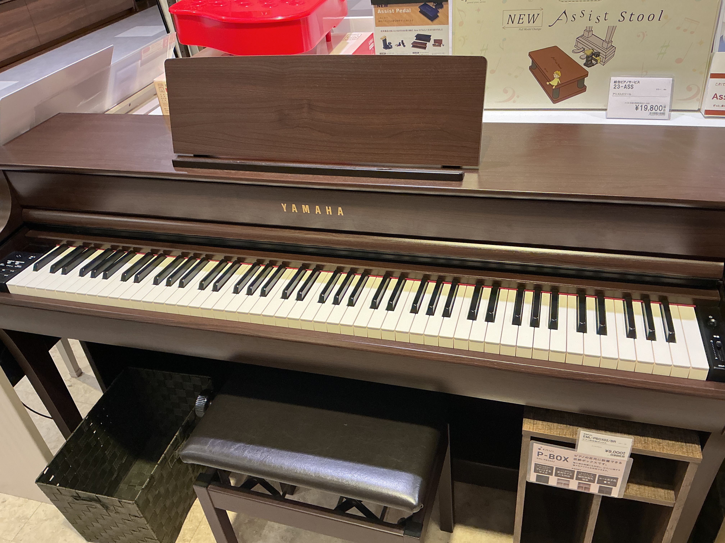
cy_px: 272
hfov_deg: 61.7
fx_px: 607
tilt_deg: -34.2
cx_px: 362
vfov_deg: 48.2
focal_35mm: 29
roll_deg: +6.1
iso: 100
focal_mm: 3
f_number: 1.8
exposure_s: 1/50
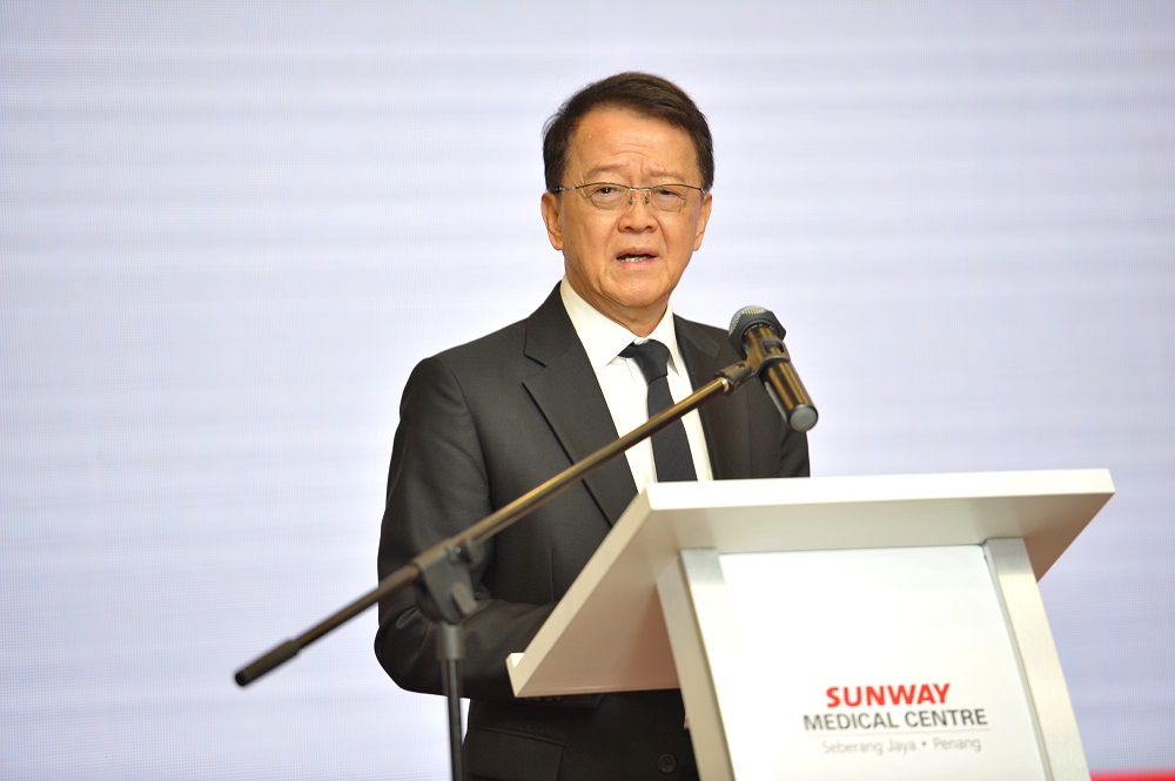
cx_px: 588
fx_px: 6522
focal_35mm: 200
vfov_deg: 6.9
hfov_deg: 10.3
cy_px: 390
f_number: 2.8
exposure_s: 1/125
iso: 800
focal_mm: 200
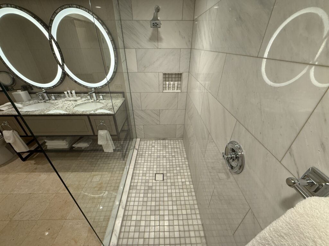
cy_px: 123
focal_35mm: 14
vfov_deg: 85.7
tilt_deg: -31.6
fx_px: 133
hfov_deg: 102.1
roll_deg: -1.1
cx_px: 164
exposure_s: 1/120
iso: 160
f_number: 2.2
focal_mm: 2.22
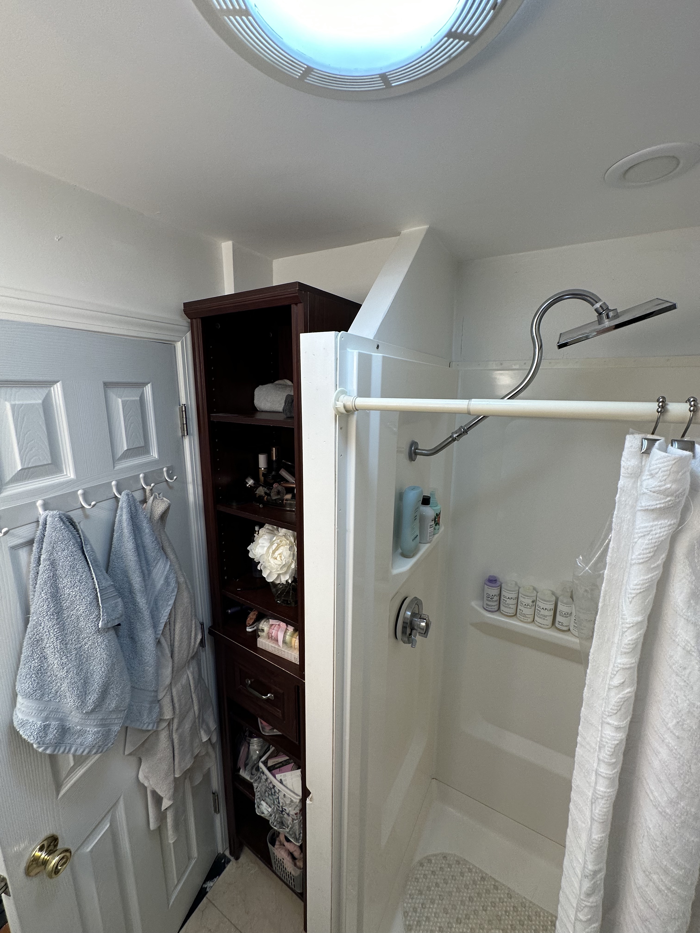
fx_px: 377
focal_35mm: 14
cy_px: 466
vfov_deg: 102.1
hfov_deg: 85.7
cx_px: 350
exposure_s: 1/120
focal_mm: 2.22
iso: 100
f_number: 2.2
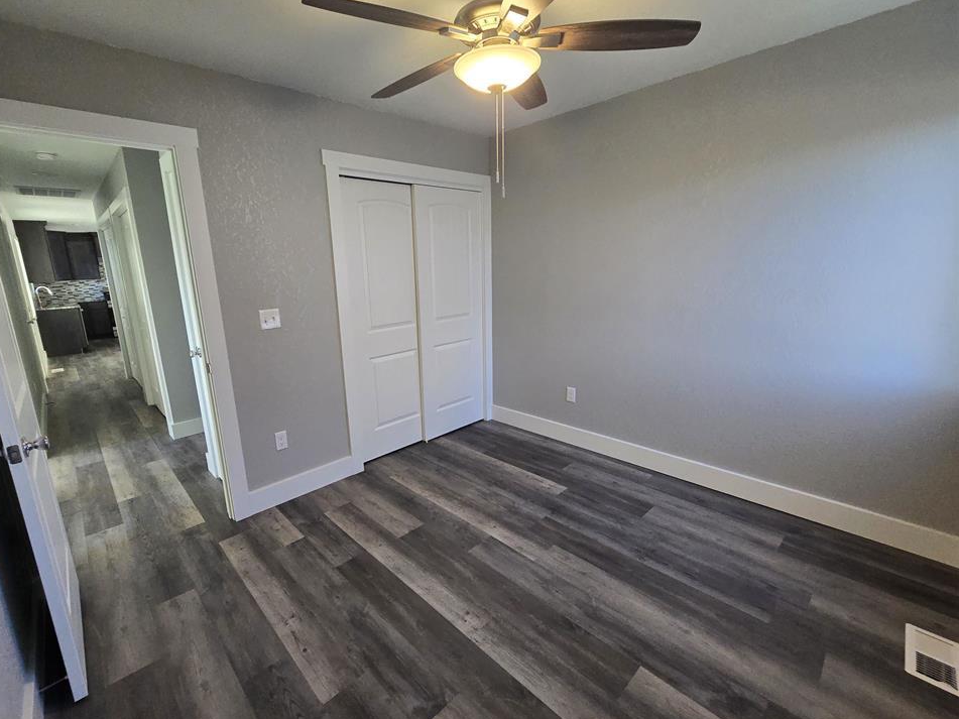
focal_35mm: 14
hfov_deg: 101.9
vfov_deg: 85.7
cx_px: 444
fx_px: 388
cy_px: 353
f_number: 2.2
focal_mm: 2.2
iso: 160
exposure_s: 1/60
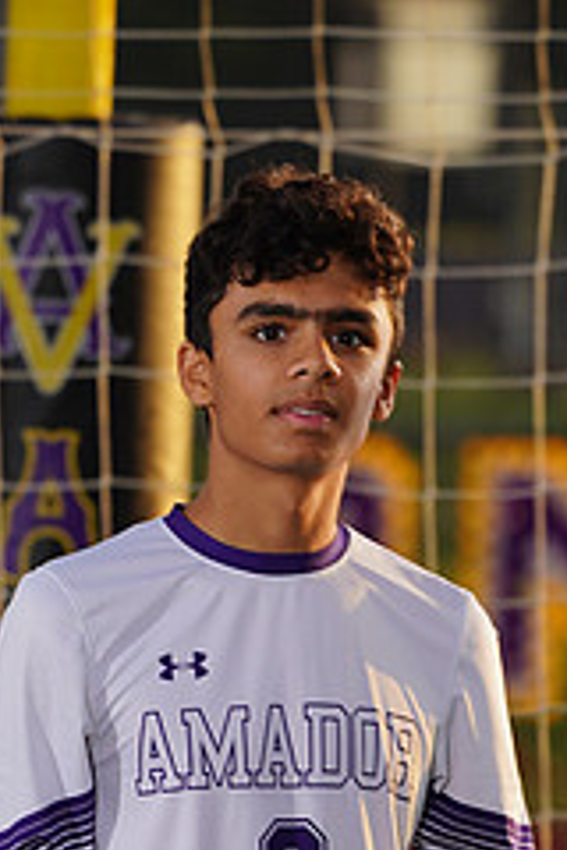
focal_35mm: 725
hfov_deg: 1.9
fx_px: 17127
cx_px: 260
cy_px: 967
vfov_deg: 2.8
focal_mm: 300
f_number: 8
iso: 100
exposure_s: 1/200
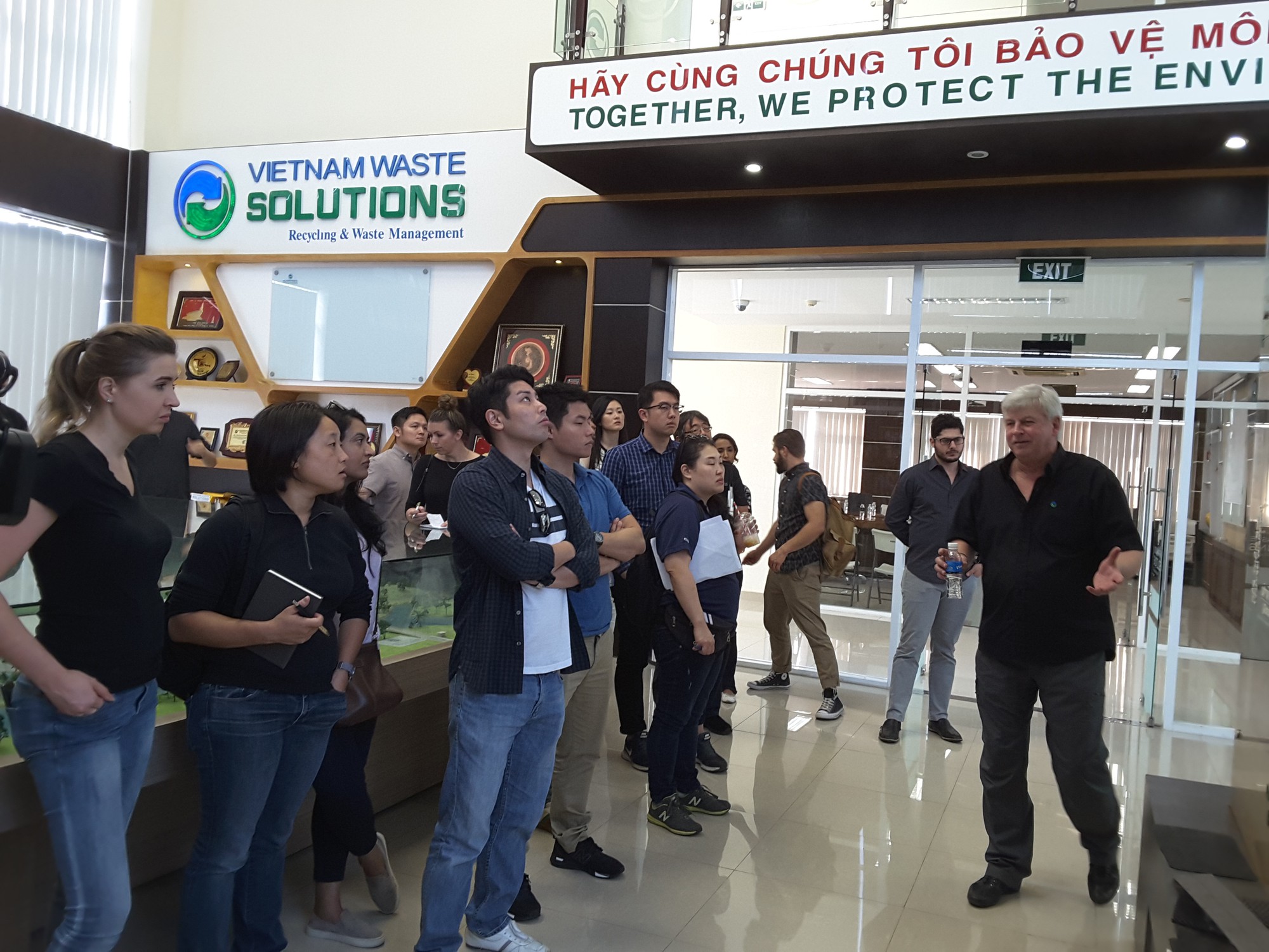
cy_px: 476
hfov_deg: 58.4
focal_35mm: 31
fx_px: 1136
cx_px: 634
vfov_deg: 45.4
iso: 80
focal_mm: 2.9
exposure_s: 1/33
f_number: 1.9
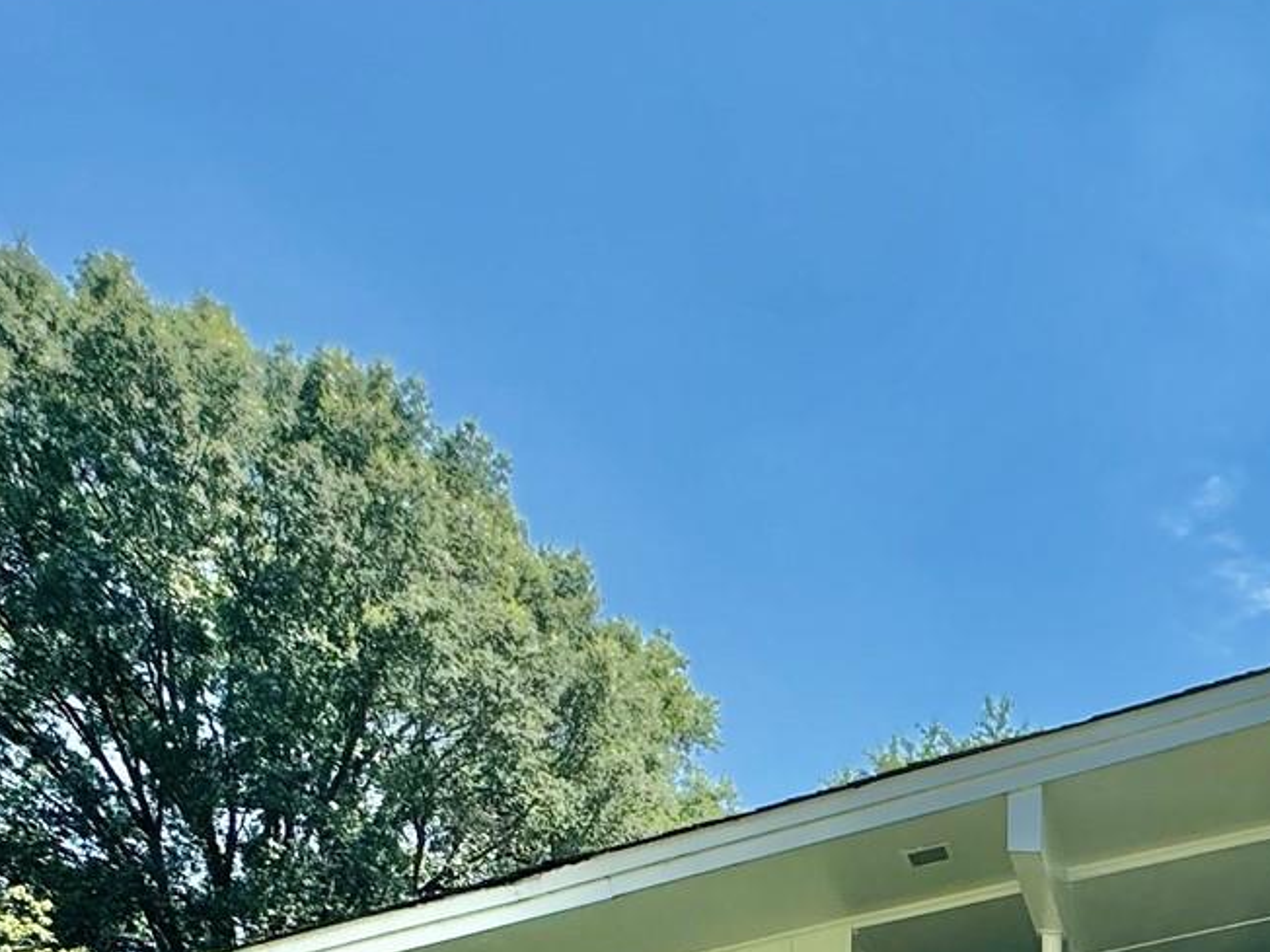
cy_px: 1470
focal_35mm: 44
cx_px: 1297
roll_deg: +0.2
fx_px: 1614
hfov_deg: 37.8
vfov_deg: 24.5
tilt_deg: -0.1
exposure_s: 1/1126
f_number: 2.2
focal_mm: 2.22
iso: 40
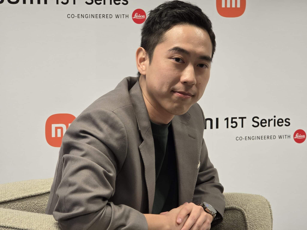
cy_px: 115
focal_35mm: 115
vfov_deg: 12.9
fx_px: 1020
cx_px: 154
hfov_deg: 17.1
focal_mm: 18.6
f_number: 3.4
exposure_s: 1/50
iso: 250
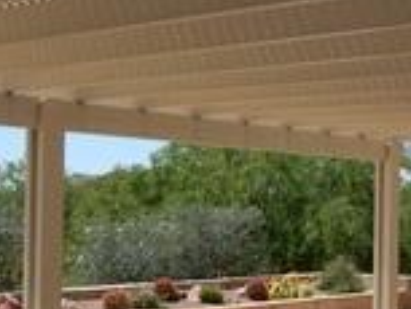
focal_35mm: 81
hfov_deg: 23.3
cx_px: 395
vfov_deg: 18.2
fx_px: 962
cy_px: 207
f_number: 3.2
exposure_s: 1/1250
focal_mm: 5.6
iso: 125
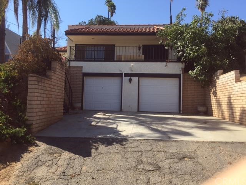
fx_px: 206
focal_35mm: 29
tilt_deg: +4.7
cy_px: 92
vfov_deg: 48.2
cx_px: 123
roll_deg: -3.7
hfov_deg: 61.7
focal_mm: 4.15
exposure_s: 1/1163
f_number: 2.2
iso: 32
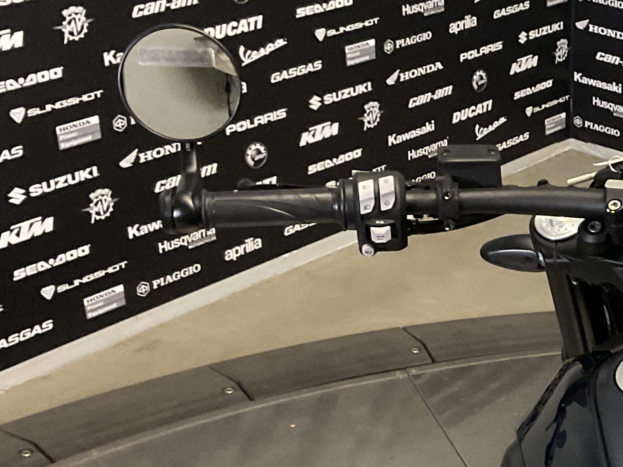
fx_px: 1404
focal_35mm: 78
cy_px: 349
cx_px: 702
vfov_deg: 18.8
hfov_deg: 23.3
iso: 250
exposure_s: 1/40
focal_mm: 3
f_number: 1.8
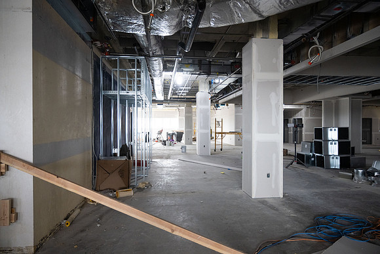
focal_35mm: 24
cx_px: 190
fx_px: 254
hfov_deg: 73.7
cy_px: 127
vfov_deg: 53.1
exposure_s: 1/250
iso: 2500
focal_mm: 24
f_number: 4
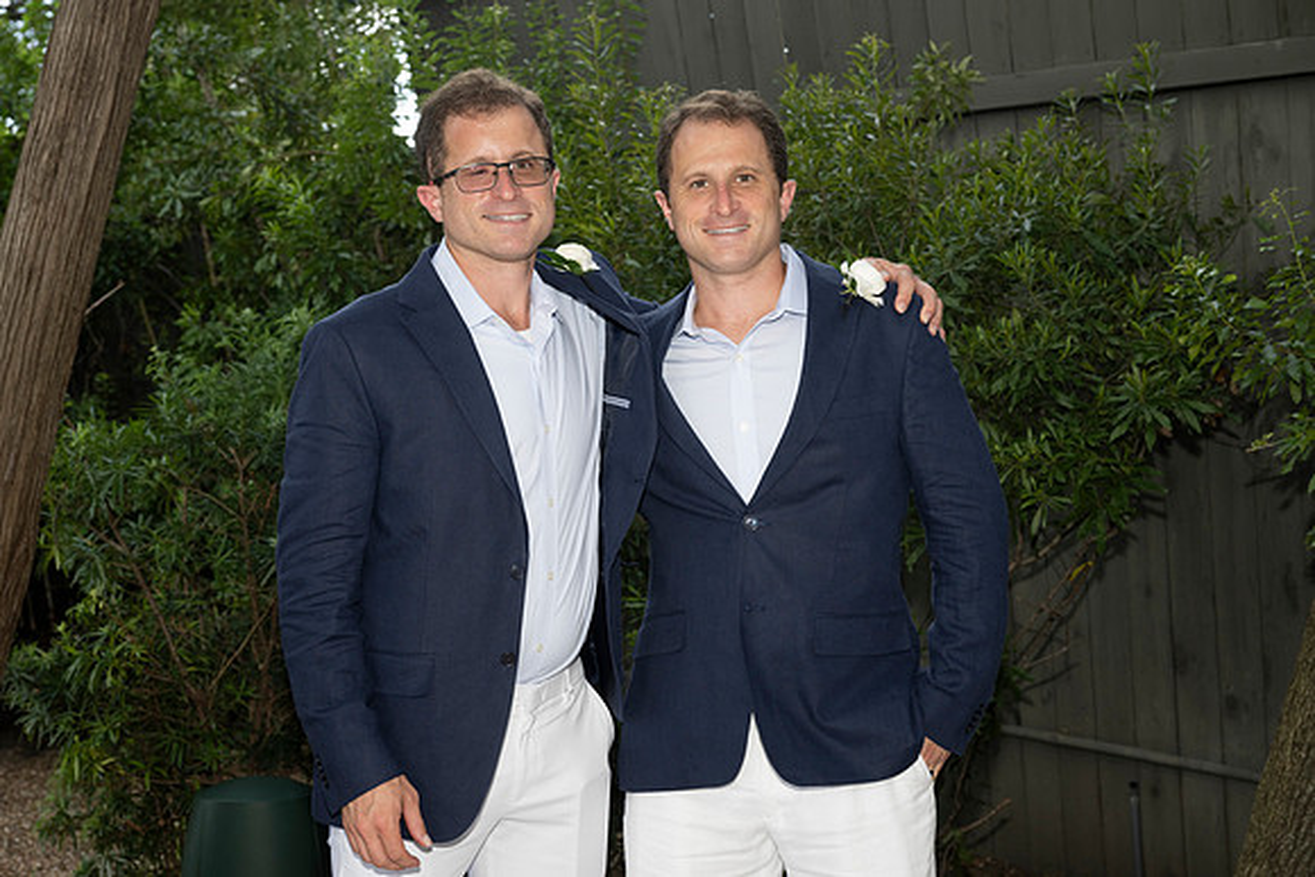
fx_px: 2192
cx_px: 658
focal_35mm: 60
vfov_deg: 22.6
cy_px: 438
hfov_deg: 33.4
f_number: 6.3
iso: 400
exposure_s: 1/160
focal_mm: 60
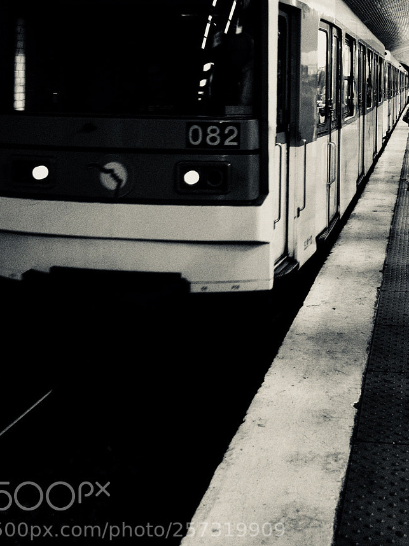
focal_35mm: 52
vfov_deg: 35.0
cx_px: 291
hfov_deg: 27.7
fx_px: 820
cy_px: 71
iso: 3200
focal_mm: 19.2
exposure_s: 1/52
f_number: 3.8
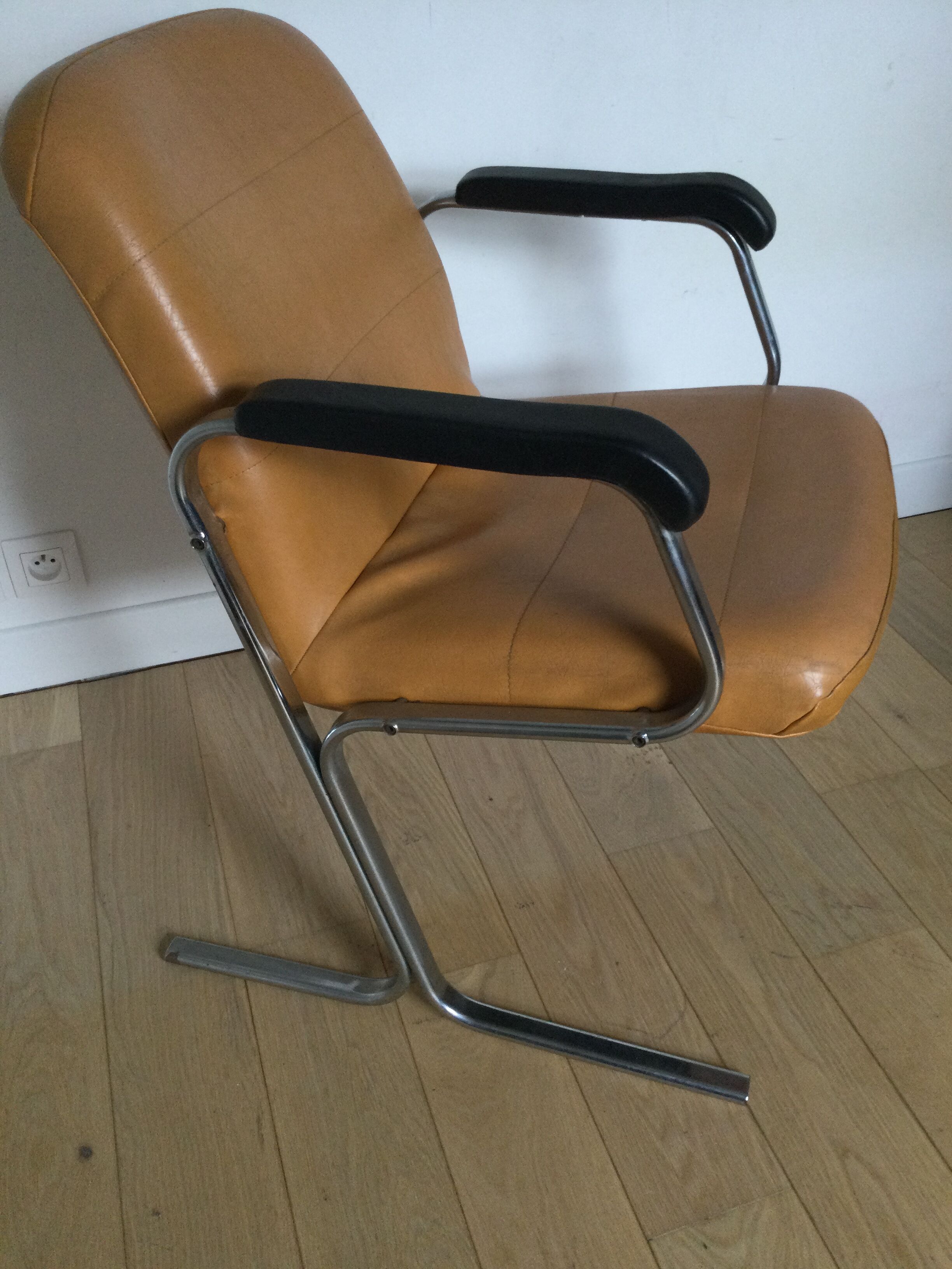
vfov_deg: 58.4
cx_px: 476
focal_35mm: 31
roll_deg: +0.1
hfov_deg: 45.4
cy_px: 634
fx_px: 1137
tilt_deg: -35.0
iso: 100
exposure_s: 1/33
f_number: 2.4
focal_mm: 3.3
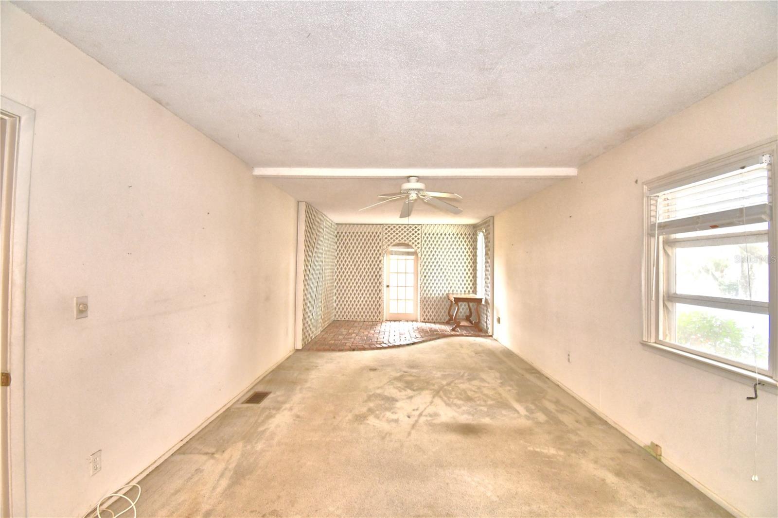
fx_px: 324
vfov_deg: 77.3
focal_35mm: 15
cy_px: 259
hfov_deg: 100.4
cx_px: 389
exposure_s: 1/30
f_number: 4.5
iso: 560
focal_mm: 10
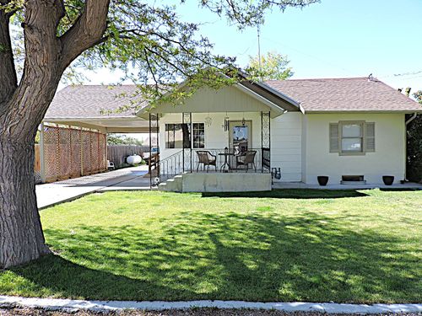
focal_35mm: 24
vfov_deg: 56.8
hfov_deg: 71.6
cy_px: 158
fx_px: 293
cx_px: 211
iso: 100
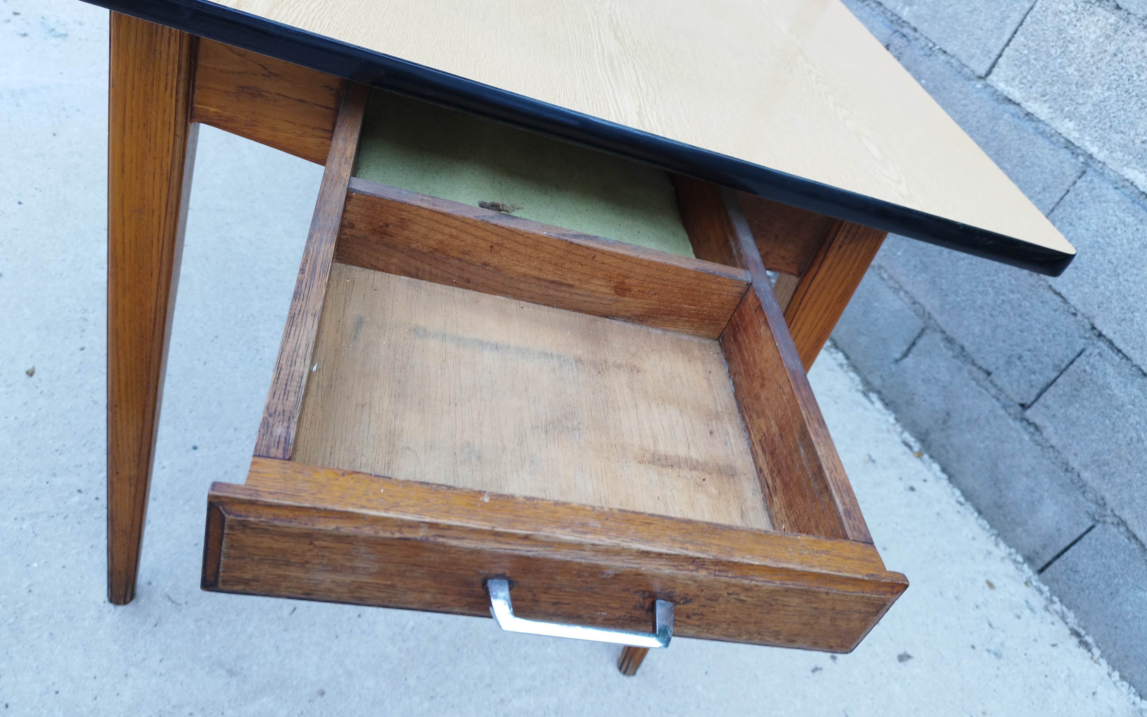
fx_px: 813
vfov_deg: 47.6
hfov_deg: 70.4
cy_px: 377
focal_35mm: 26
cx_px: 572
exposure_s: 1/50
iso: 90
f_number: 1.89
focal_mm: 5.89
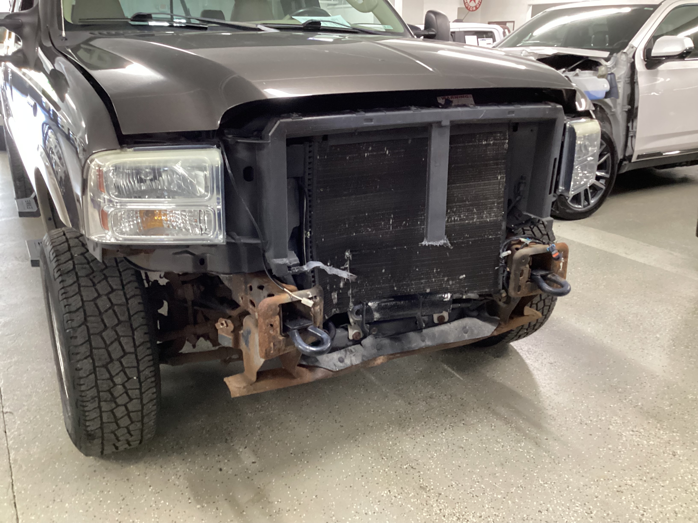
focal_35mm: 31
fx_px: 625
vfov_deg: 45.4
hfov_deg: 58.4
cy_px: 262
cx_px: 349
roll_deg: -1.3
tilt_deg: -22.3
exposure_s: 1/30
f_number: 2.4
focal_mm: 3.3
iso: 400
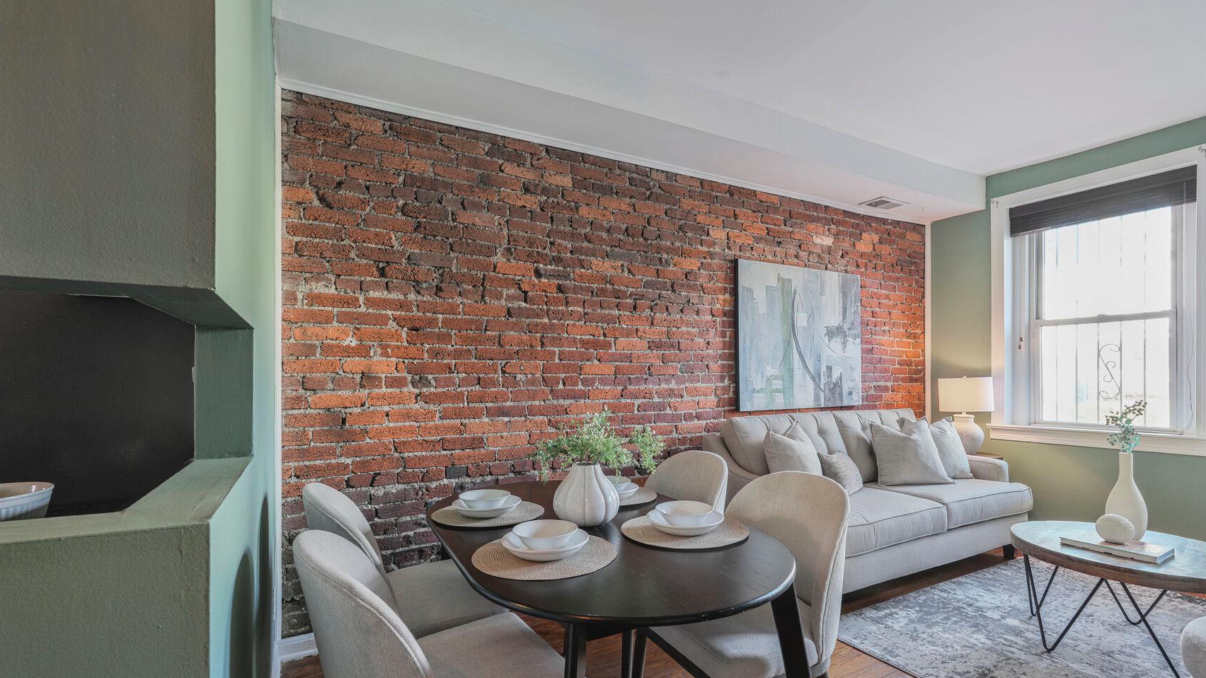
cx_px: 603
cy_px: 397
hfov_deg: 95.9
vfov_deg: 63.5
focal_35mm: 17
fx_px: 544
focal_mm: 16
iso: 200
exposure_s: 1/2
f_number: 8
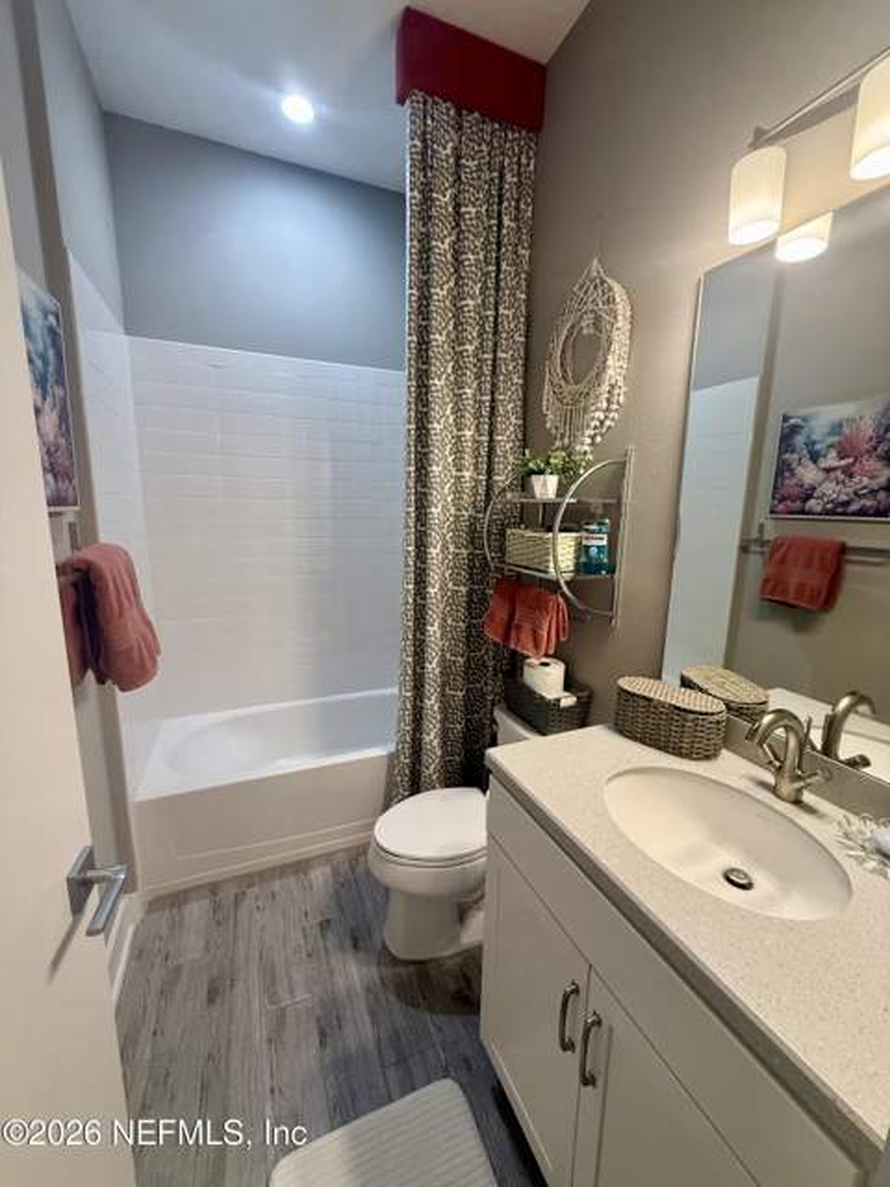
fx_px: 480
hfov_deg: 85.7
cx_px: 445
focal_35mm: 14
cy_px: 594
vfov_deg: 102.1
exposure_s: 1/120
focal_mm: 2.22
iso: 320
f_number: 2.2
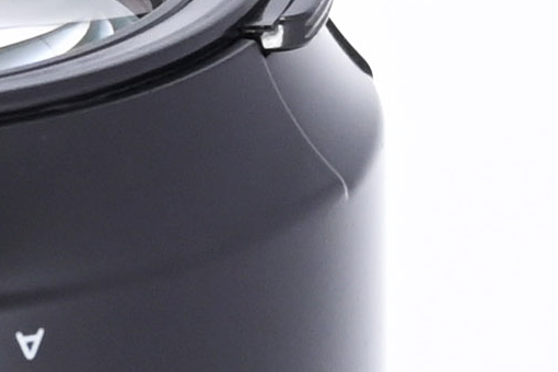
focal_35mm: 579
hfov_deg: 3.6
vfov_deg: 2.4
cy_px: 636
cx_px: -172
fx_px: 8974
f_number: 9
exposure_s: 1/125
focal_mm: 50
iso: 500
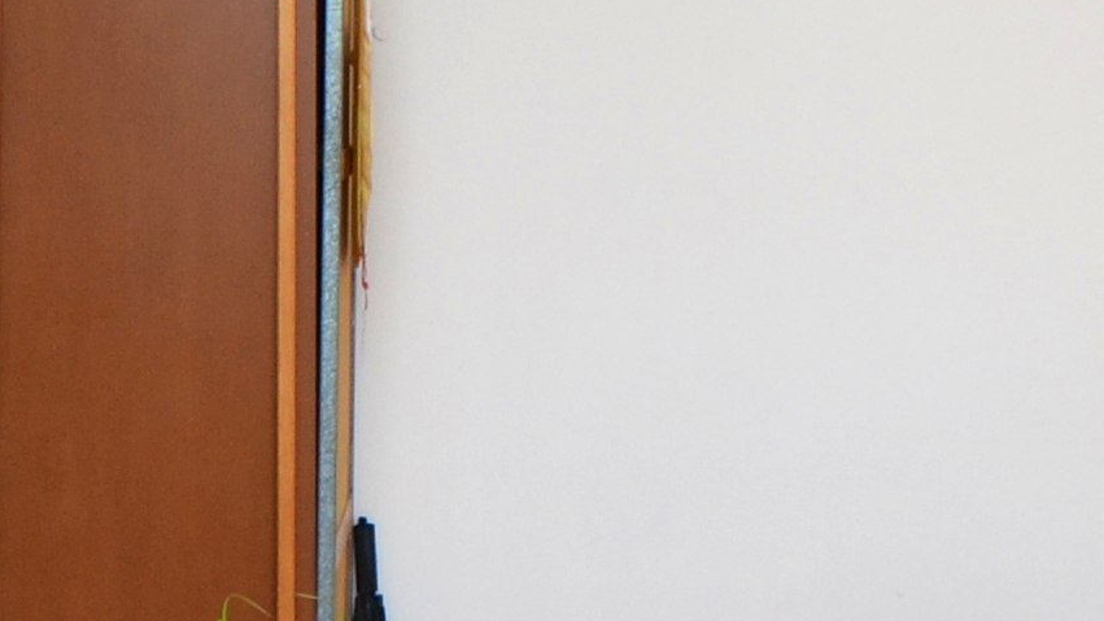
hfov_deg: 19.0
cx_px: 1134
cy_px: -16
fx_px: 3191
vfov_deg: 11.0
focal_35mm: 109
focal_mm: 12
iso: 400
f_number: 6.3
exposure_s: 1/10
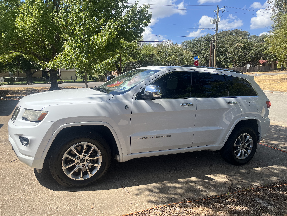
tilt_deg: -7.2
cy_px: 108
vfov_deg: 53.1
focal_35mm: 26
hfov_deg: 67.3
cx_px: 144
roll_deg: +1.9
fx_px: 216
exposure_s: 1/1923
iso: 50
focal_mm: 5.1
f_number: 1.6
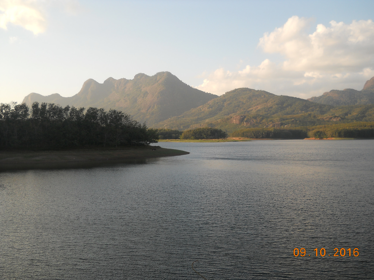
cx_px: 187
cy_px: 140
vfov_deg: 35.1
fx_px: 443
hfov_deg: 45.8
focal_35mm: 41
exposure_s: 1/320
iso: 80
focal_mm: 6.72
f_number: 3.1
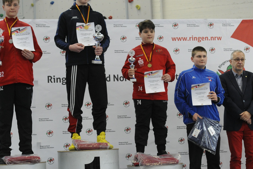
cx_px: 126
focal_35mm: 75
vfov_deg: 18.2
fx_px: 527
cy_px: 100
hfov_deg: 27.0
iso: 3200
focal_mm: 50
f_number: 2.8
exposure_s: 1/2000
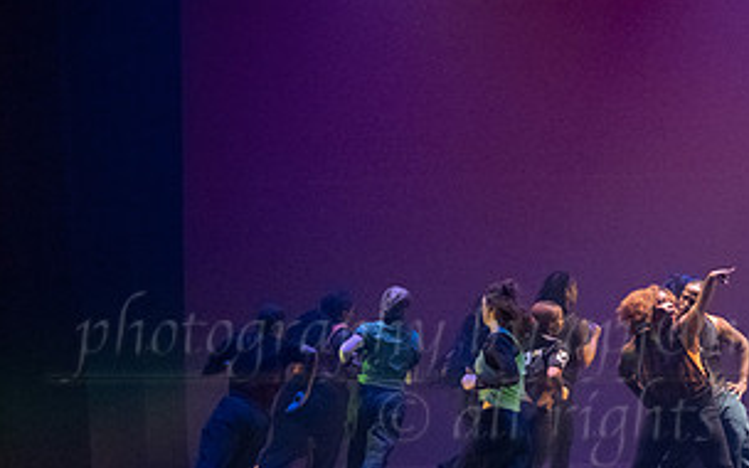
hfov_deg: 17.2
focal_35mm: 119
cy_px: 364
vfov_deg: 11.0
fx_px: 2429
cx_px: 738
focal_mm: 51
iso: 4000
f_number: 3.5
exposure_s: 1/400
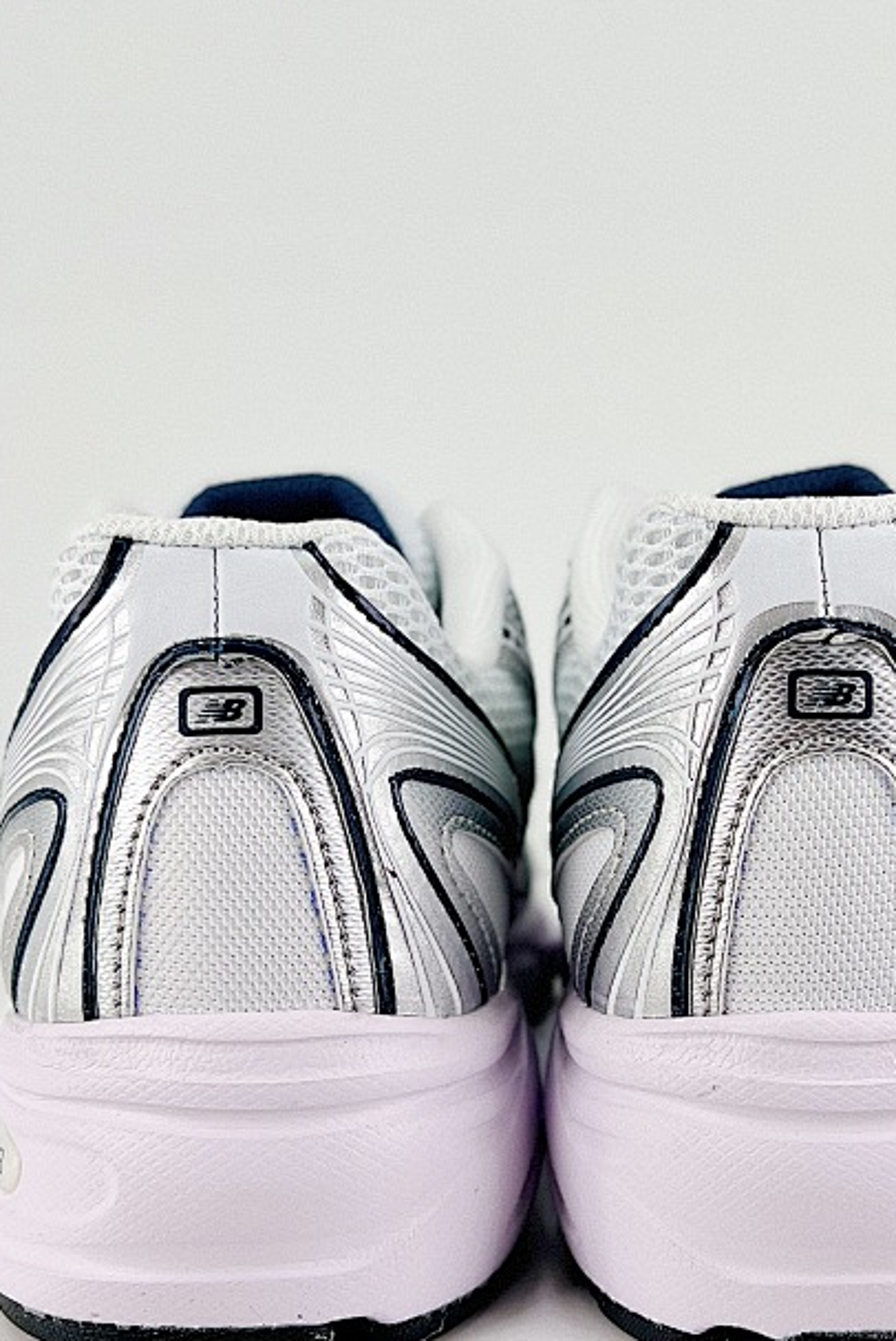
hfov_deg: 28.0
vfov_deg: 41.0
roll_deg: +1.1
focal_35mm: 48
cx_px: 556
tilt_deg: -7.3
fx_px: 1790
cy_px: 779
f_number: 1.5
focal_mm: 5.7
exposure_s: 1/1079
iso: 50
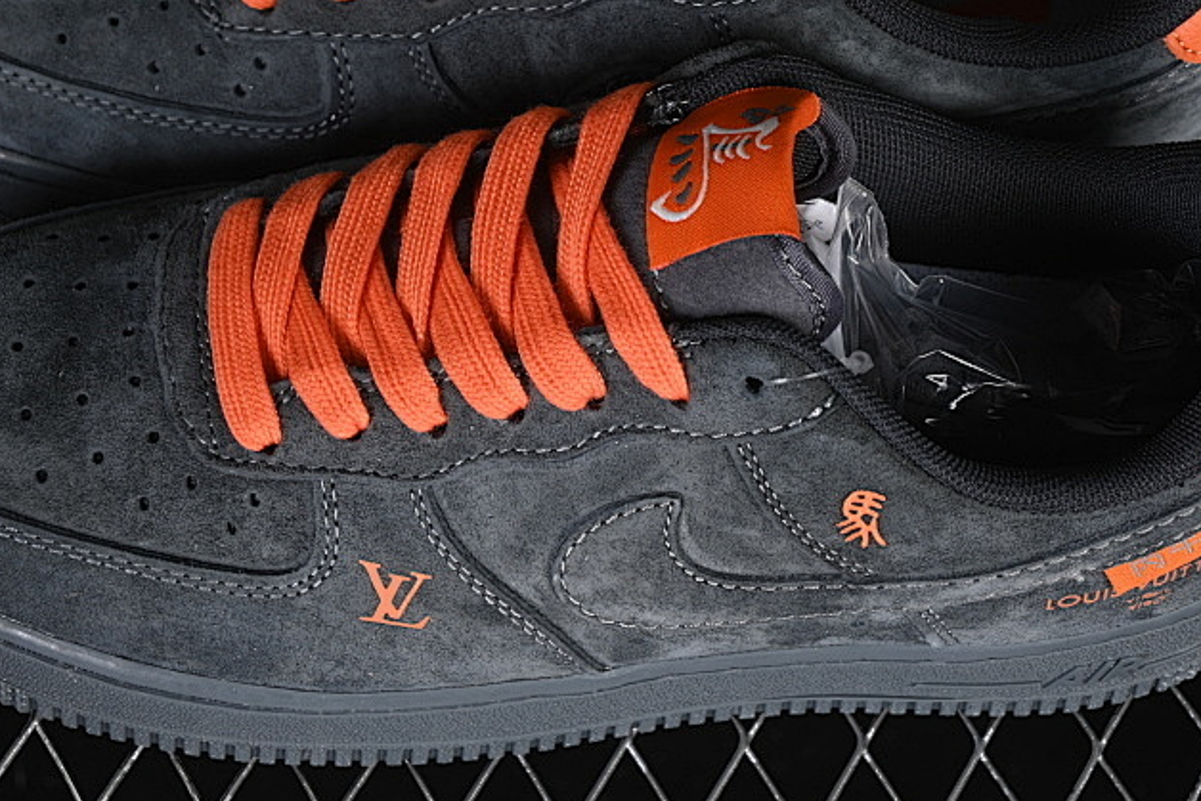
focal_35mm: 129
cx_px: 606
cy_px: 229
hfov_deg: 15.9
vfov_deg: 10.6
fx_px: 4304
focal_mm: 50
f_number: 6.3
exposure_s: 1/60
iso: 160
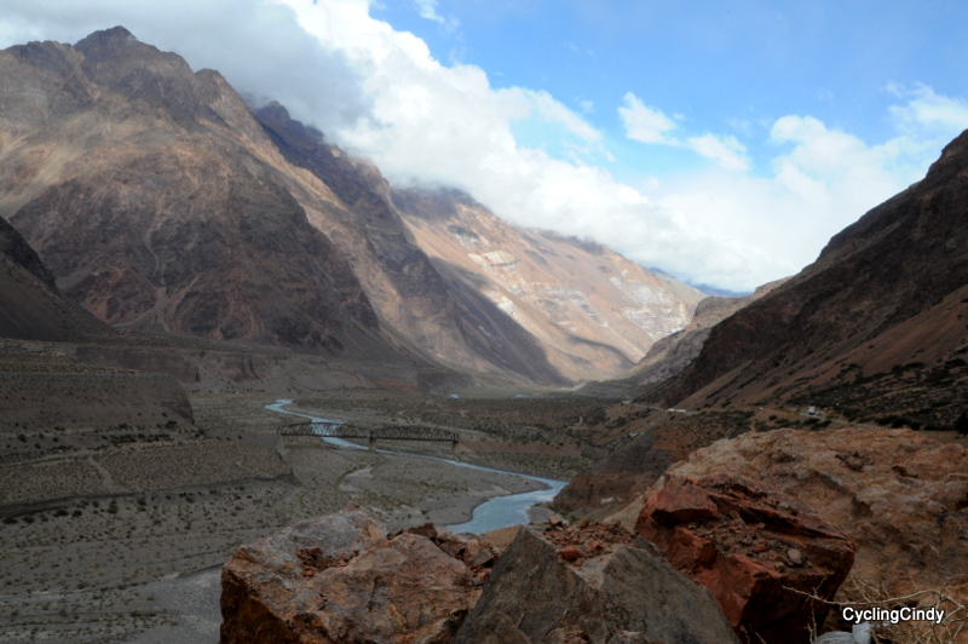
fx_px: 1209
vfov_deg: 29.8
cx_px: 484
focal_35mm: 45
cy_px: 322
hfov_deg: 43.6
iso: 250
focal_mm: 30
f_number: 25
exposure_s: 1/50
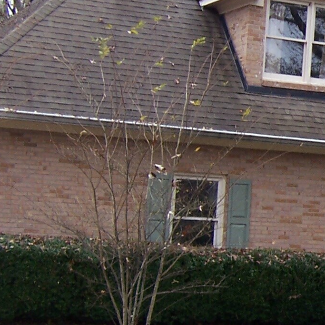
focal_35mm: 110
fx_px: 1168
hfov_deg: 14.7
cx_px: 486
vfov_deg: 15.8
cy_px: 136
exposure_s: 1/90
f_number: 3.4
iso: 80
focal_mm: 5.5
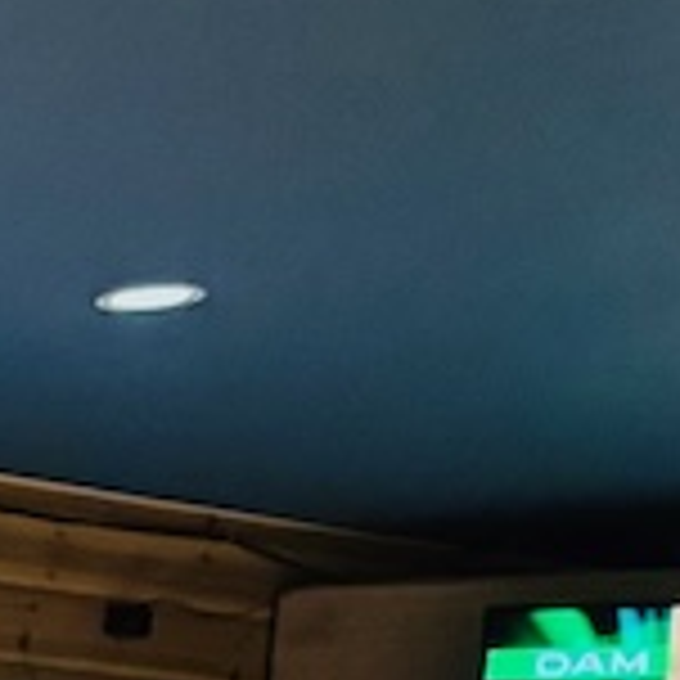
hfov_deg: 6.6
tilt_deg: -9.8
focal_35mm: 217
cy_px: 2168
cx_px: -1918
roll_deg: -0.2
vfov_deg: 7.1
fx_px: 4823
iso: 500
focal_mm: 5.96
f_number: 1.6
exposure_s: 1/55
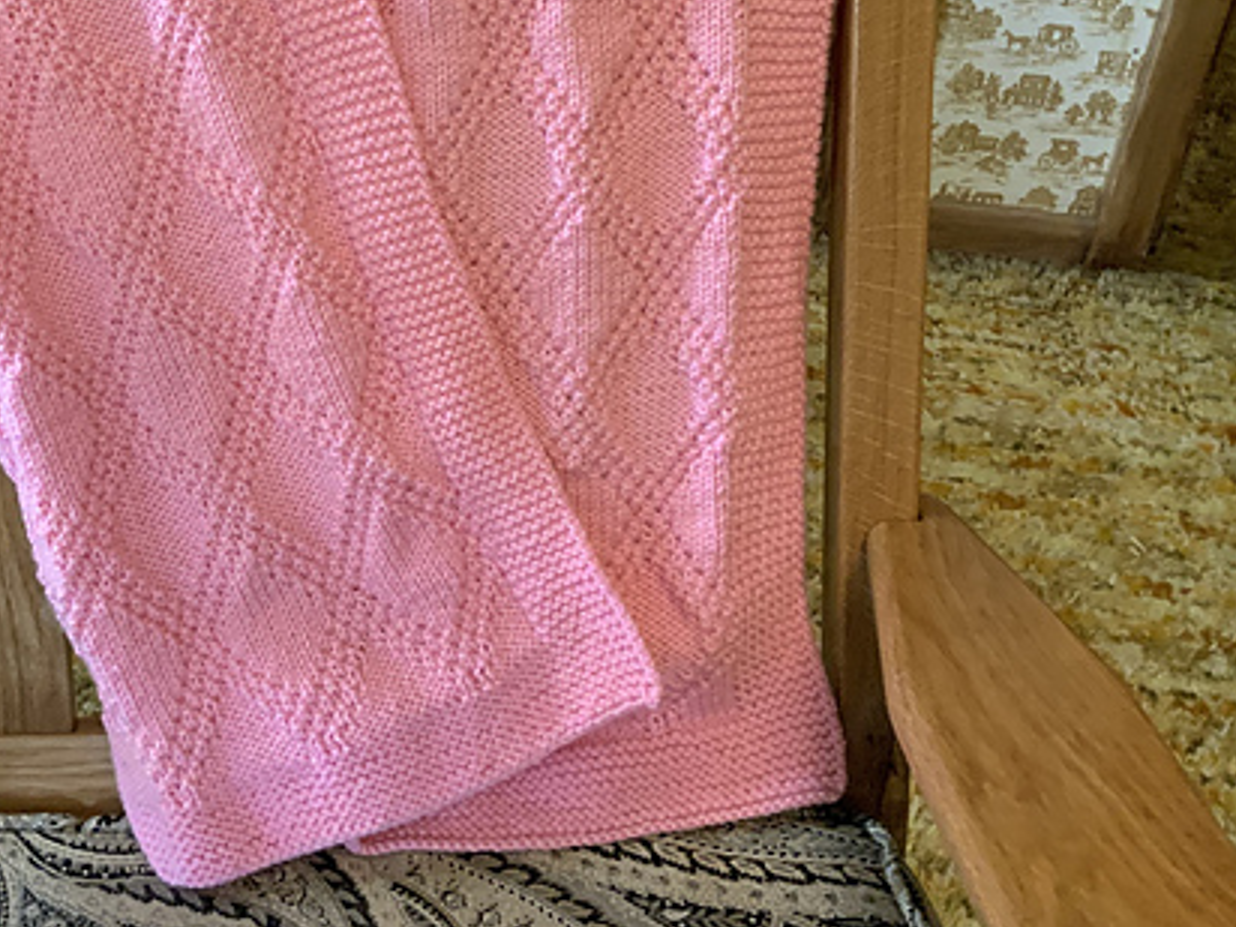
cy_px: 240
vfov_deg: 31.6
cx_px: 294
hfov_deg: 40.8
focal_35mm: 45
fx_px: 1607
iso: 250
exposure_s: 1/60
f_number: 1.8
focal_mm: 3
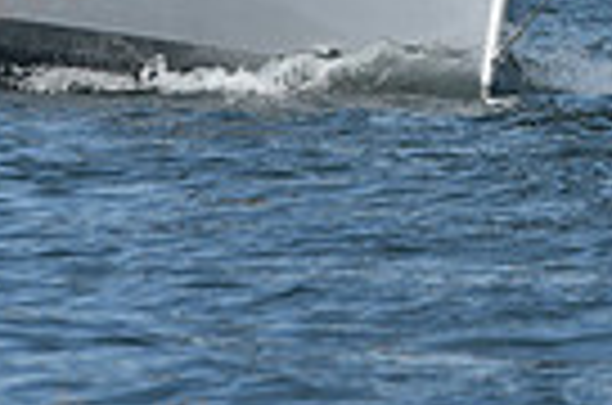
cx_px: 446
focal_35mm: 856
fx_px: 14518
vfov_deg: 1.6
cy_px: -281
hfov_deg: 2.4
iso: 320
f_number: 9
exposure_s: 1/1250
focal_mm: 200
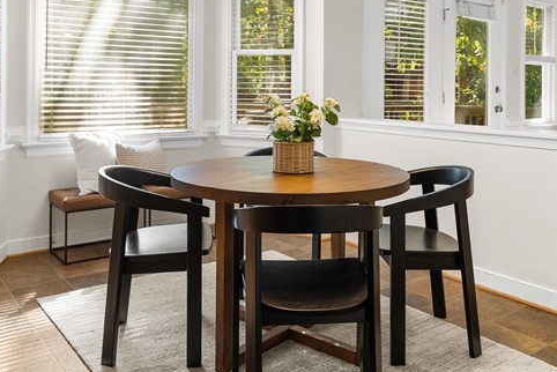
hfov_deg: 51.7
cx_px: 286
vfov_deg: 34.7
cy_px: 73
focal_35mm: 37
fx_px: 575
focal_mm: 16.5
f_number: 4
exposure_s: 1/25
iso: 1250
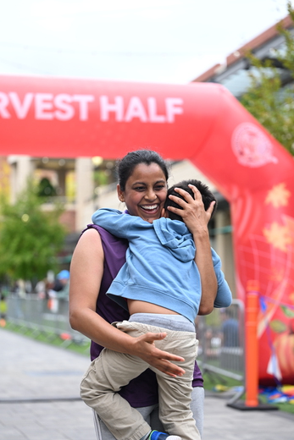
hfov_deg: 18.4
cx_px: 140
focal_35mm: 74
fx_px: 906
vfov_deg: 27.3
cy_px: 230
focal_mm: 70
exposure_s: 1/1600
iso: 640
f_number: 2.8
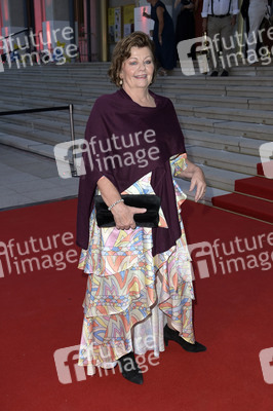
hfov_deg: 30.5
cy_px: 206
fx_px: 501
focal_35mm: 44
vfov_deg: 44.5
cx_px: 136
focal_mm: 44
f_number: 5.6
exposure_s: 1/200
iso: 1250
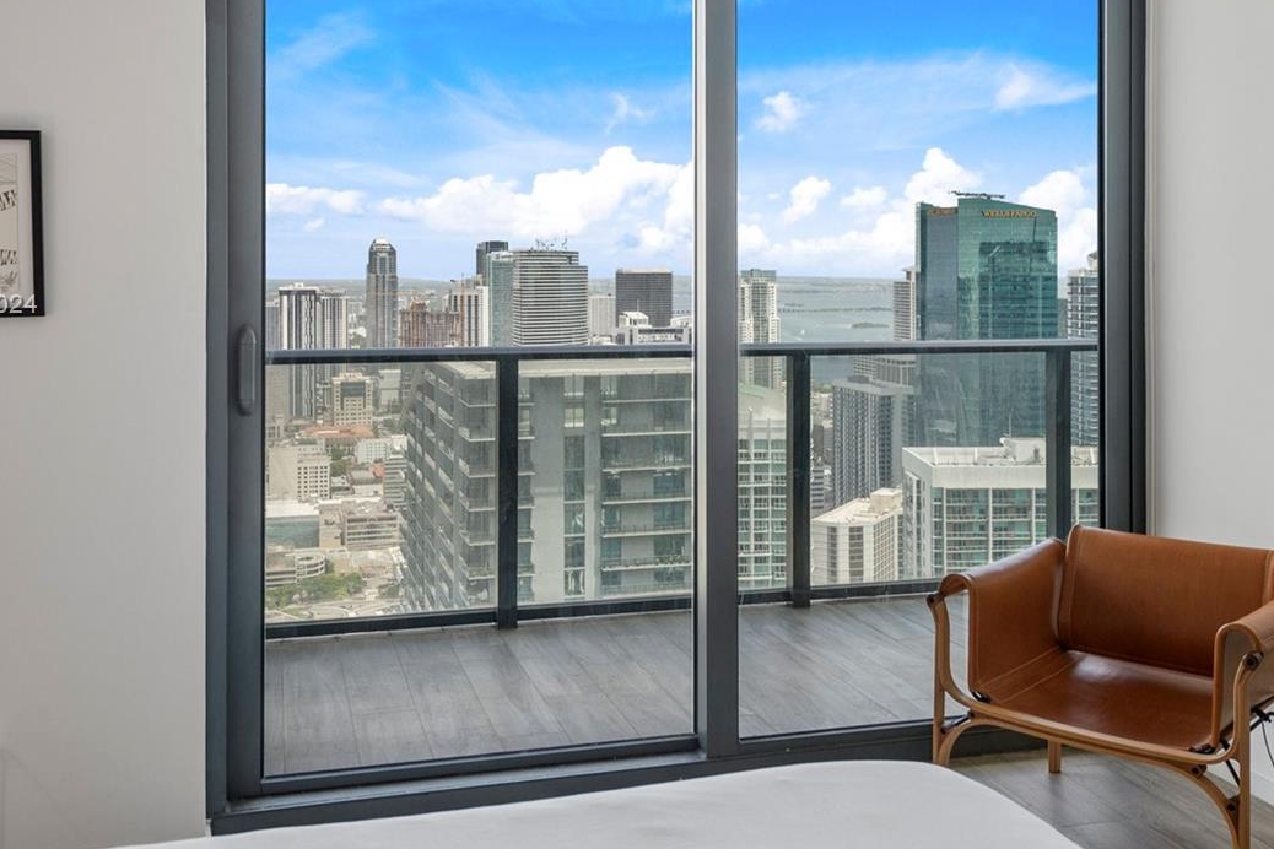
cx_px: 627
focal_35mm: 37
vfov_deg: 35.7
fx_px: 1309
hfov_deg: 51.9
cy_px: 307
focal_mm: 24
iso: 400
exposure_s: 1/125
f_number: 6.3
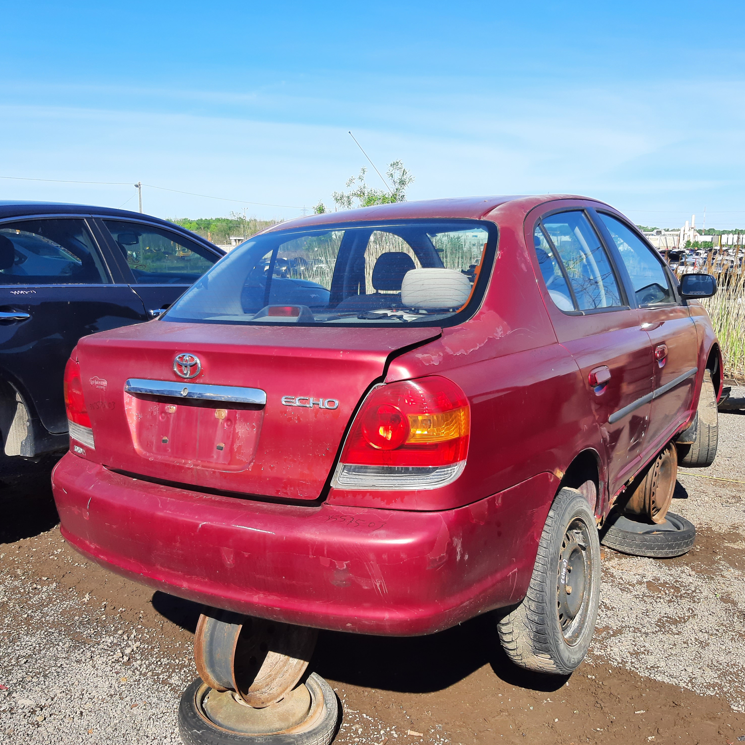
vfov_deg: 52.5
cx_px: 351
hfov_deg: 52.5
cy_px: 369
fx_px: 755
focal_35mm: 31
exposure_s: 1/1002
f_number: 1.7
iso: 40
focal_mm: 3.92
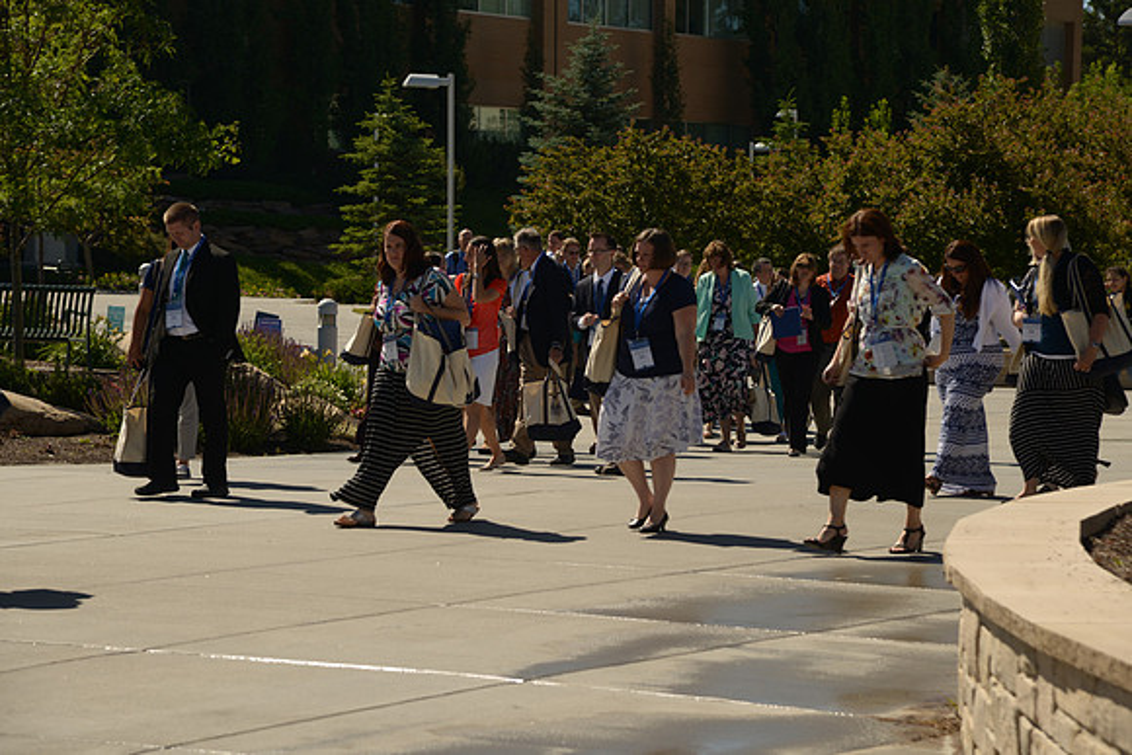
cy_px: 378
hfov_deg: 17.1
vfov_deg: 11.4
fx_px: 3774
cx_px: 566
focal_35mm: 120
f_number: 8
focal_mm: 120
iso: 100
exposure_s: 1/400
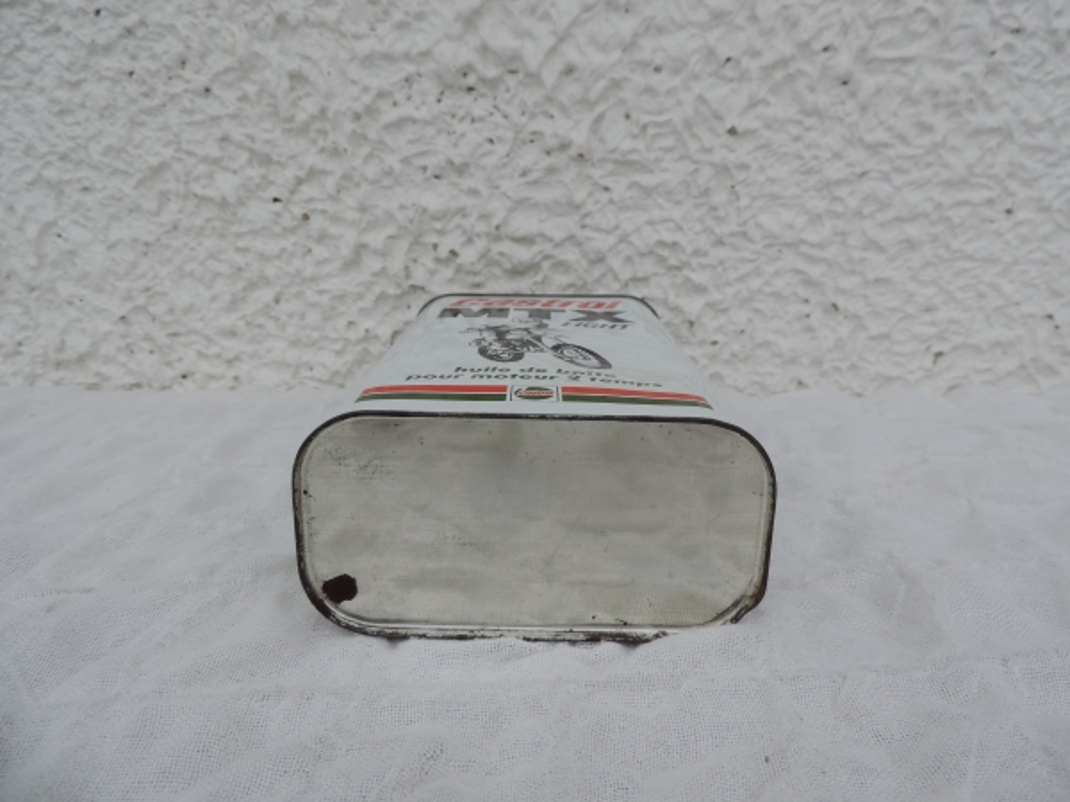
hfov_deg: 71.6
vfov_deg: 56.8
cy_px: 401
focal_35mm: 24
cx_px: 535
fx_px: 742
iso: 80
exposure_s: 1/500
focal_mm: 4.3
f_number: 3
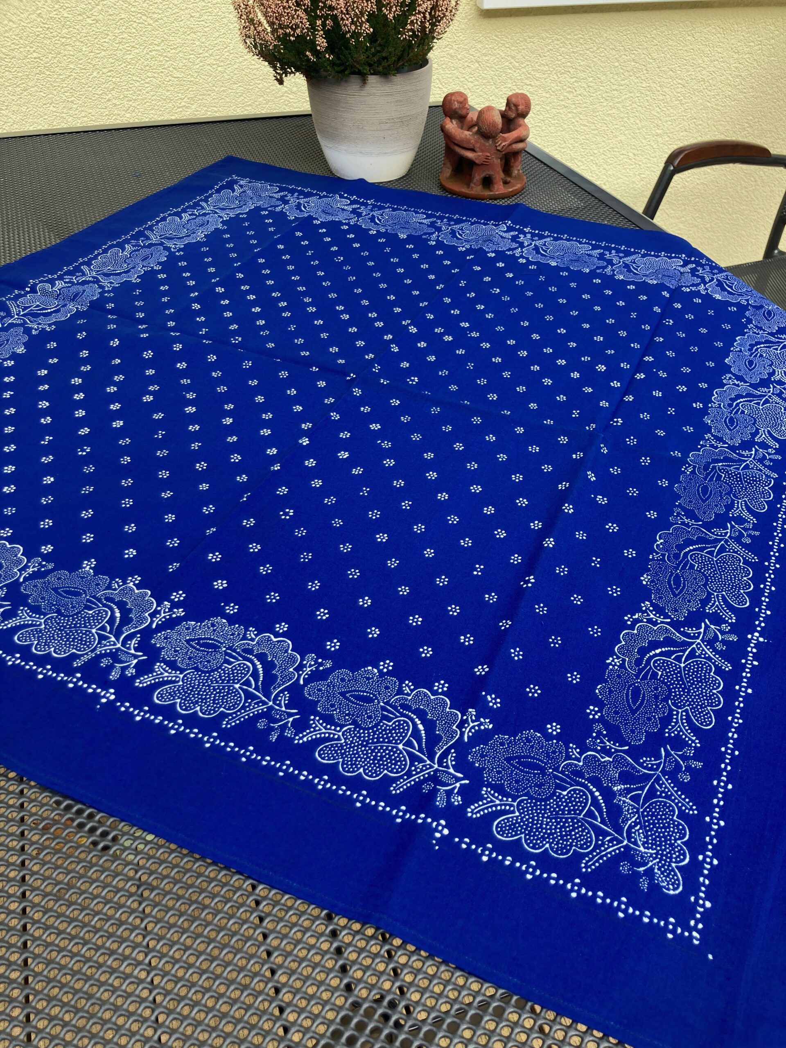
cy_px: 524
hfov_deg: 49.7
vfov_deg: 63.4
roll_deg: -2.1
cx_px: 393
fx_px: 848
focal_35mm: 28
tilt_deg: -38.4
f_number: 1.8
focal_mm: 3.99
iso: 20
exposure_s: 1/168
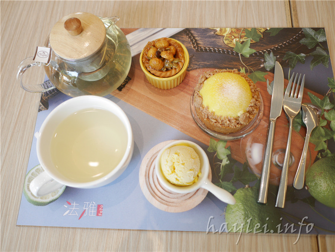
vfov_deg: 46.8
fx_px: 290
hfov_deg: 60.0
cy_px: 126
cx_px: 168
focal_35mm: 30
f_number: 1.8
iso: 200
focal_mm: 15
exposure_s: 1/80
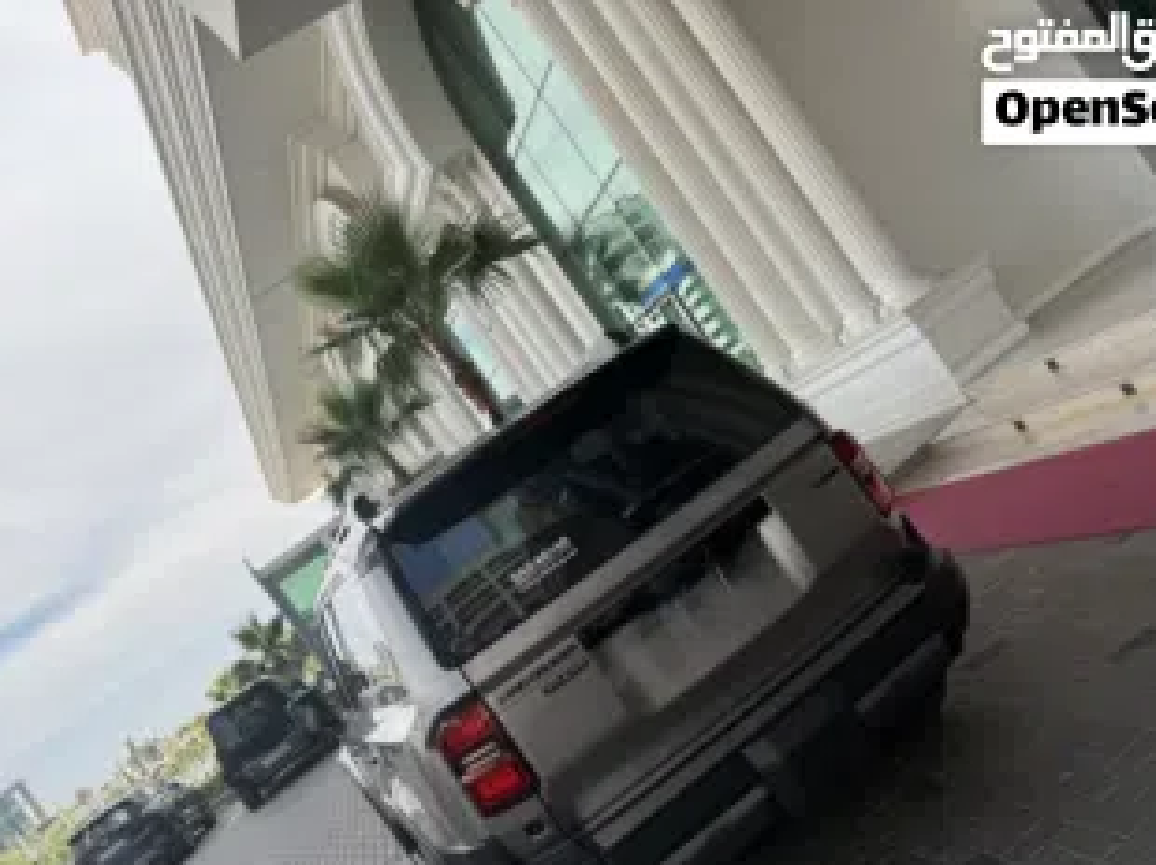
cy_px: 556
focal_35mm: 31
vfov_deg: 44.9
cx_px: 522
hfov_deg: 58.3
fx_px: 1034
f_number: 1.78
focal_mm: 6.76
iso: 80
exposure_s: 1/3021
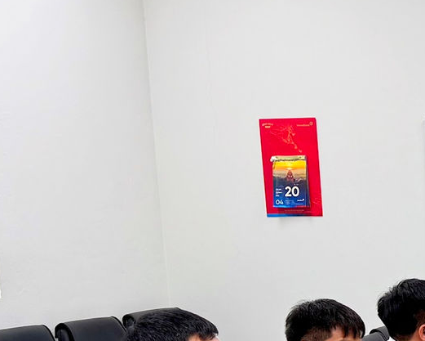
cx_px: 604
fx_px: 1157
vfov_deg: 16.1
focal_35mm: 92
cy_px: 407
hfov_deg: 18.8
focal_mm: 6.76
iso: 50
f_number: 1.78
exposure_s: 1/100
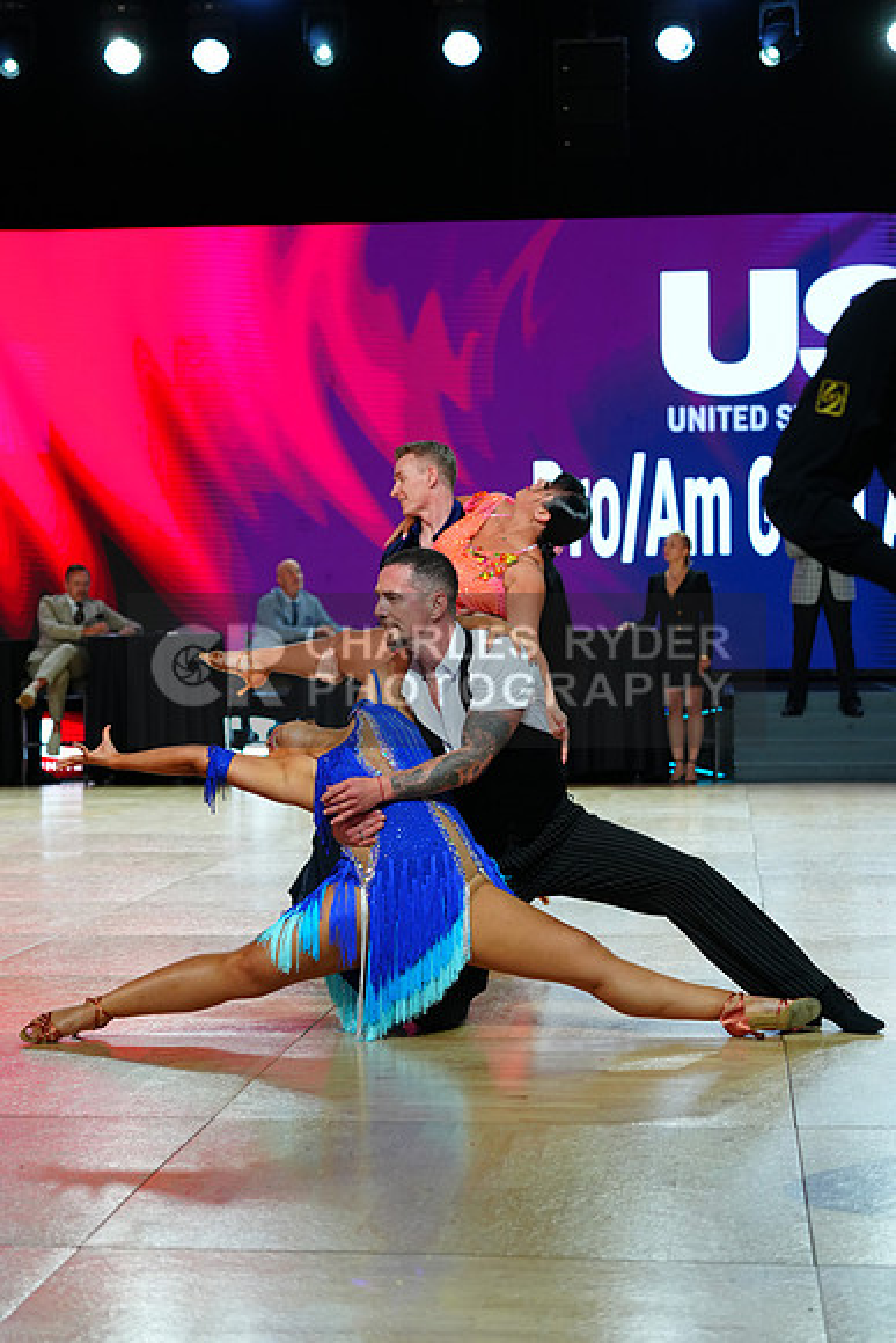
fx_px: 2612
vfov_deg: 28.8
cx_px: 448
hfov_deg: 19.5
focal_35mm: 70
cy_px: 672
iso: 1000
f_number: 4
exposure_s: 1/400
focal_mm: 70
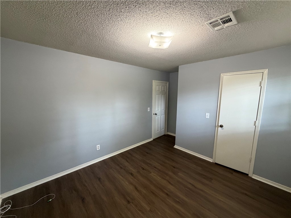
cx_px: 146
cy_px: 109
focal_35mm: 14
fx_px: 118
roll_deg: -0.6
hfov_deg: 102.1
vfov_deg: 85.7
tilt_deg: -7.7
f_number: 2.2
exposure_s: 1/60
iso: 320
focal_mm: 2.22
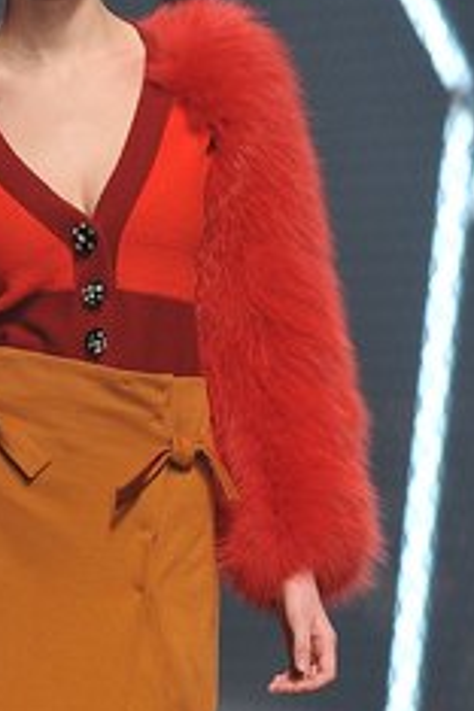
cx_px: 52
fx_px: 10131
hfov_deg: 2.7
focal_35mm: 513
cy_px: 620
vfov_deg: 4.0
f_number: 4
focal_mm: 200
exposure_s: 1/800
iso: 1600
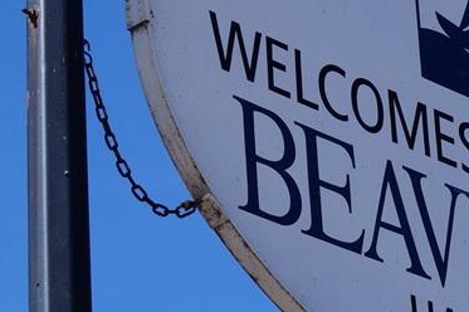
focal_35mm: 206
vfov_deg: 6.7
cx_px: 521
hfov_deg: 9.9
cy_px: 175
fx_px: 2681
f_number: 13
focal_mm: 50
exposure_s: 1/100
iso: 100
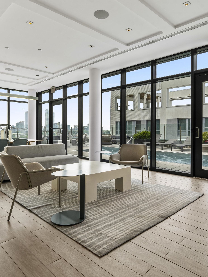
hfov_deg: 56.7
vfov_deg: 71.6
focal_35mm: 24
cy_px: 134
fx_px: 192
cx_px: 112
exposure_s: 1/13
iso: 100
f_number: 10
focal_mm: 16
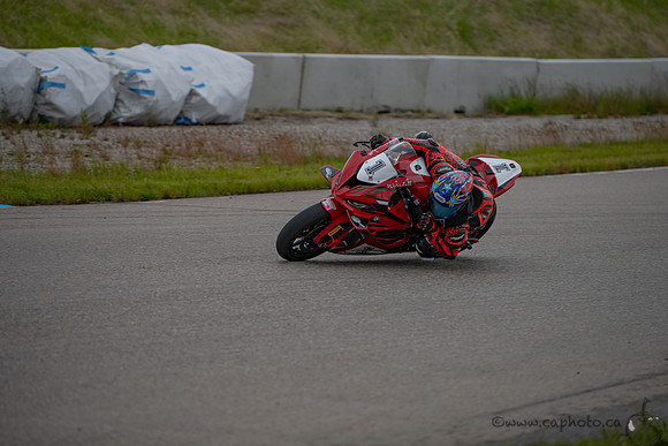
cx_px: 342
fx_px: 3128
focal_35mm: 169
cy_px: 187
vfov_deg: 8.1
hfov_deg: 12.2
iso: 100
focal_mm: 145
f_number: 2.8
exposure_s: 1/1600
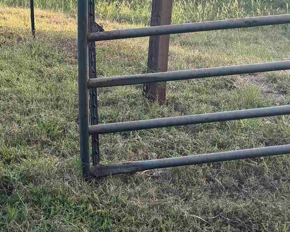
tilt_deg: -13.6
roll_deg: +1.0
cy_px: 40
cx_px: -121
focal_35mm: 82
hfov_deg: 20.5
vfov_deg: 18.5
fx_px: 704
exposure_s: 1/430
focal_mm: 6.76
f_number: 1.78
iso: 100
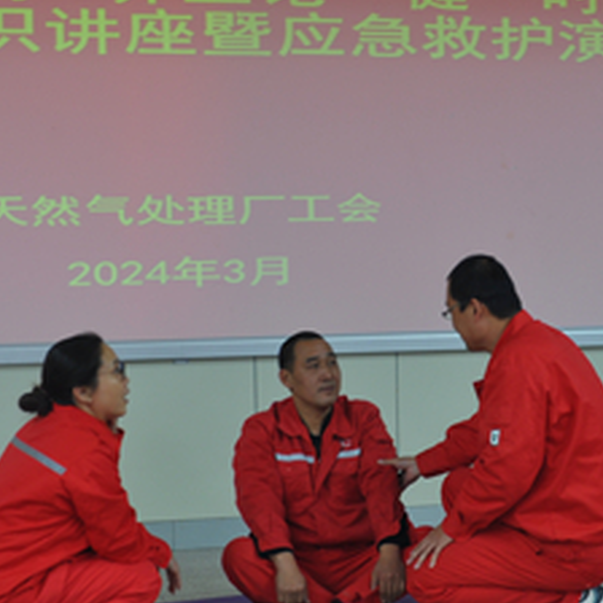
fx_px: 1478
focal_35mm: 75
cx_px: 342
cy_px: 350
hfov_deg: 23.0
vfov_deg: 23.0
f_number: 3.8
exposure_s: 1/10
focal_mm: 22
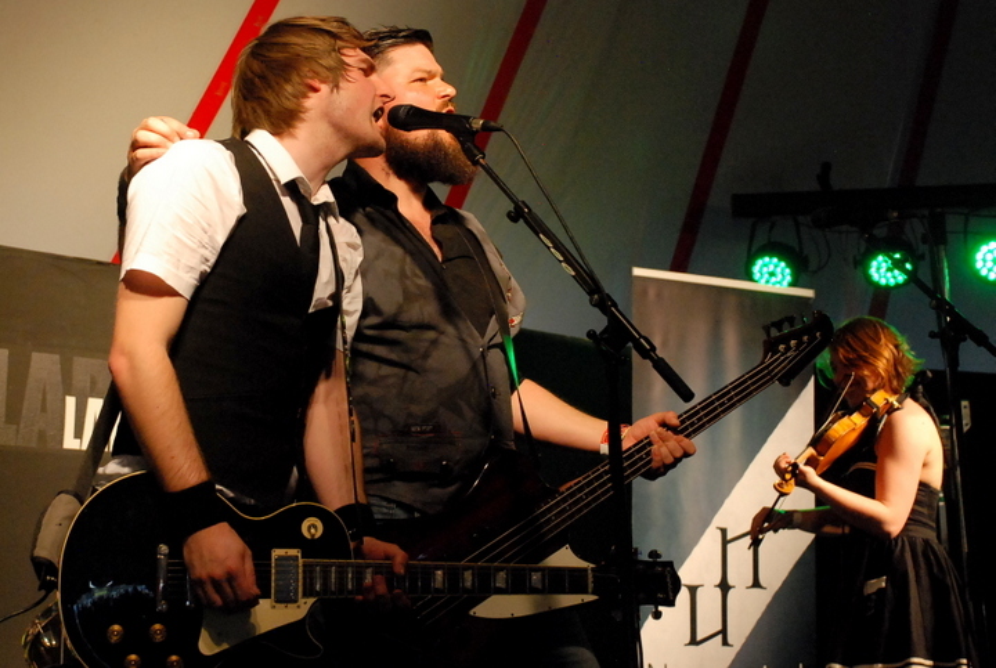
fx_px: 2079
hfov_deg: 26.9
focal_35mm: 75
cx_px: 498
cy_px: 334
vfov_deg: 18.3
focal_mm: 50
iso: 1600
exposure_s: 1/200
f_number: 4.8
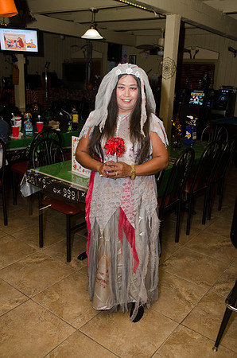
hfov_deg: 36.7
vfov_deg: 53.2
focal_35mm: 36
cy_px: 179
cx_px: 118
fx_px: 357
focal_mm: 24
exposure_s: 1/60
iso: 400
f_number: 4
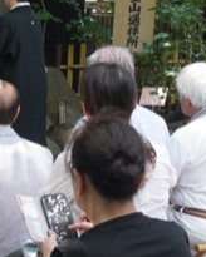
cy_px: 119
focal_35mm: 132
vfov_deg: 14.6
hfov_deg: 11.0
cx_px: -151
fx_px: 1006
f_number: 5.6
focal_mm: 30
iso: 2000
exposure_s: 1/400
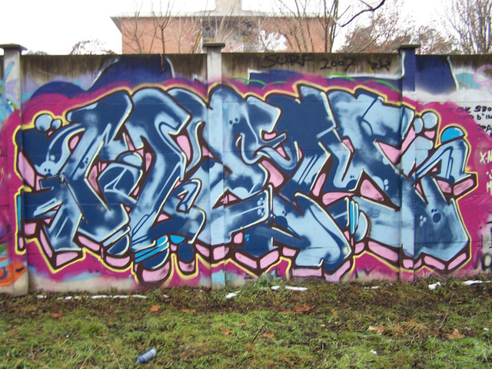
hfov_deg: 49.0
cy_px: 184
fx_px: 540
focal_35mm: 38
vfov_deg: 37.7
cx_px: 246
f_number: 2.8
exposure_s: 1/90
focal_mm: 6.3
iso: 80
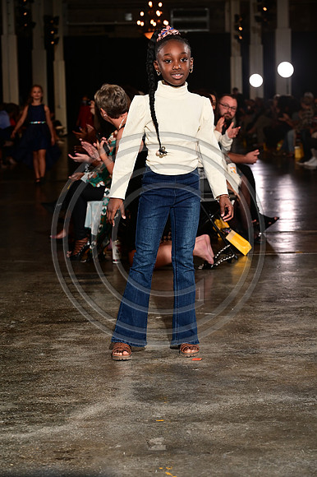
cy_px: 238
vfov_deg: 23.7
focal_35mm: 86
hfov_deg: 15.9
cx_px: 158
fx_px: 1137
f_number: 6.3
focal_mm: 86
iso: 1000
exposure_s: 1/160
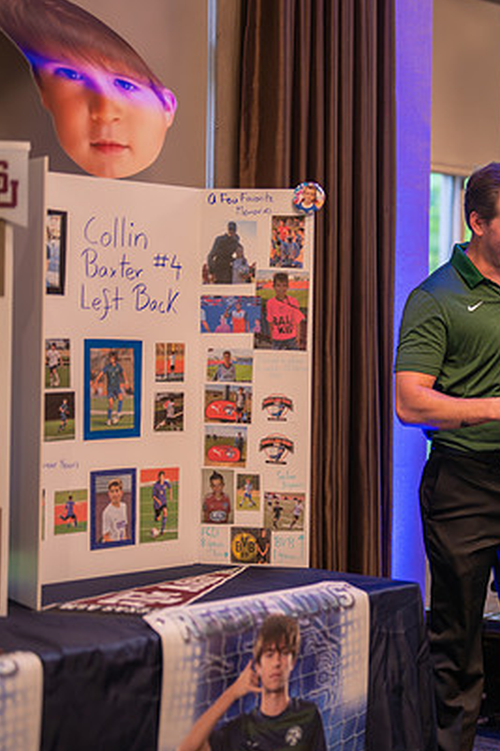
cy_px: 384
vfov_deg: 26.0
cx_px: 528
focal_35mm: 78
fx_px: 1626
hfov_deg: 17.0
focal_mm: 50
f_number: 1.2
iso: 1000
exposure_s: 1/400
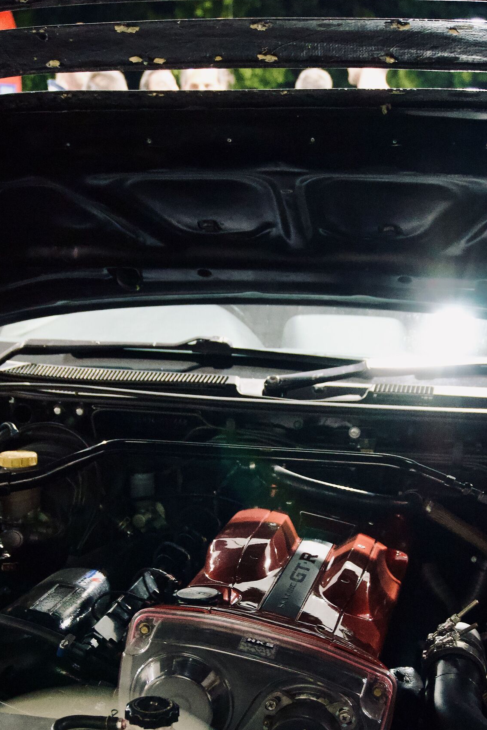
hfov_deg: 22.0
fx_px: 1252
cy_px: 505
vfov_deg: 32.2
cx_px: 254
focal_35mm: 62
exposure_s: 1/15
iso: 6400
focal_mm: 29
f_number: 4.5
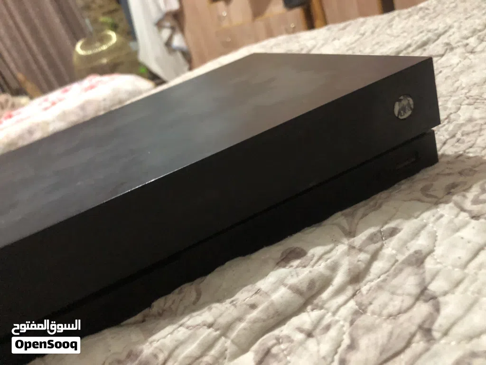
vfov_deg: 49.7
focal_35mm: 28
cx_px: 243
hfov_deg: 63.4
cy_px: 182
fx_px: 393
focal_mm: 4
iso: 100
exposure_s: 1/4
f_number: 1.8
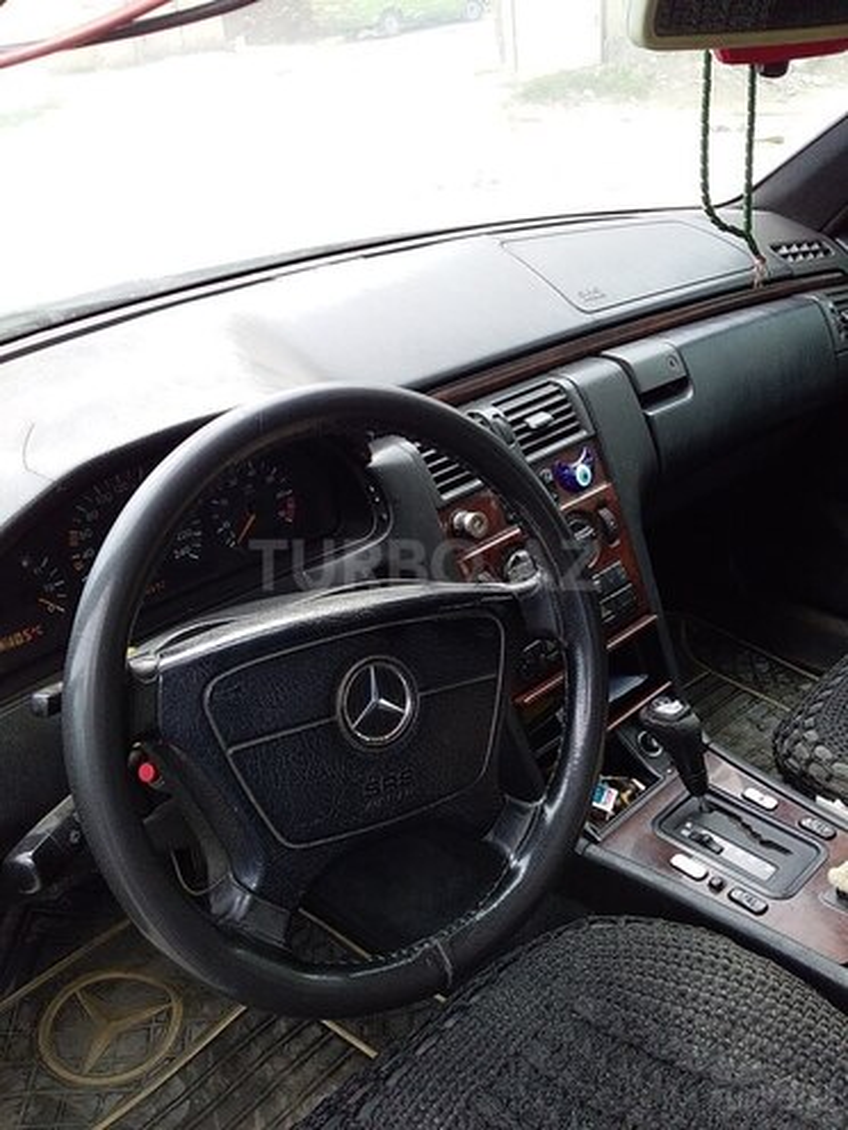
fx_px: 1013
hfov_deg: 45.4
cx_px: 424
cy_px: 565
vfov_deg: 58.4
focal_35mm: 31
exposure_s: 1/100
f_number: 2.2
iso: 50
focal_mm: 3.3
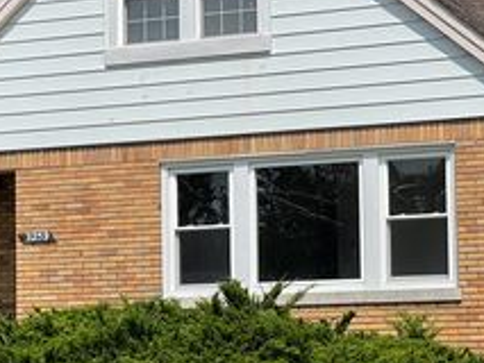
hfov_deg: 16.1
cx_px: 300
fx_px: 1707
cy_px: 282
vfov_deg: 12.1
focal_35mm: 122
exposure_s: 1/2283
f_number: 2
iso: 25
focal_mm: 6
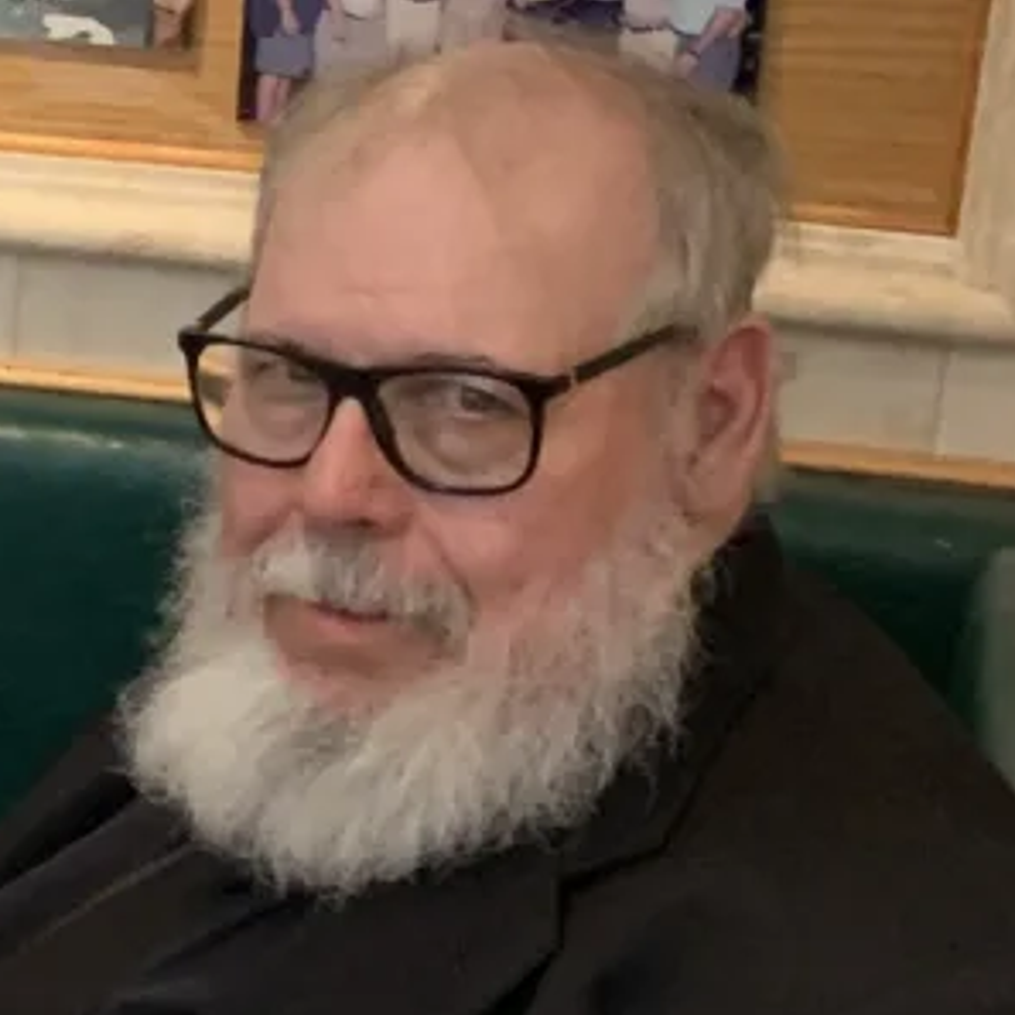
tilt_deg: -19.6
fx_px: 1028
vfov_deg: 52.5
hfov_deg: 52.5
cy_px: 509
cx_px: 468
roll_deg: +1.1
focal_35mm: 31
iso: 400
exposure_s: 1/30
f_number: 1.8
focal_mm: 4.25
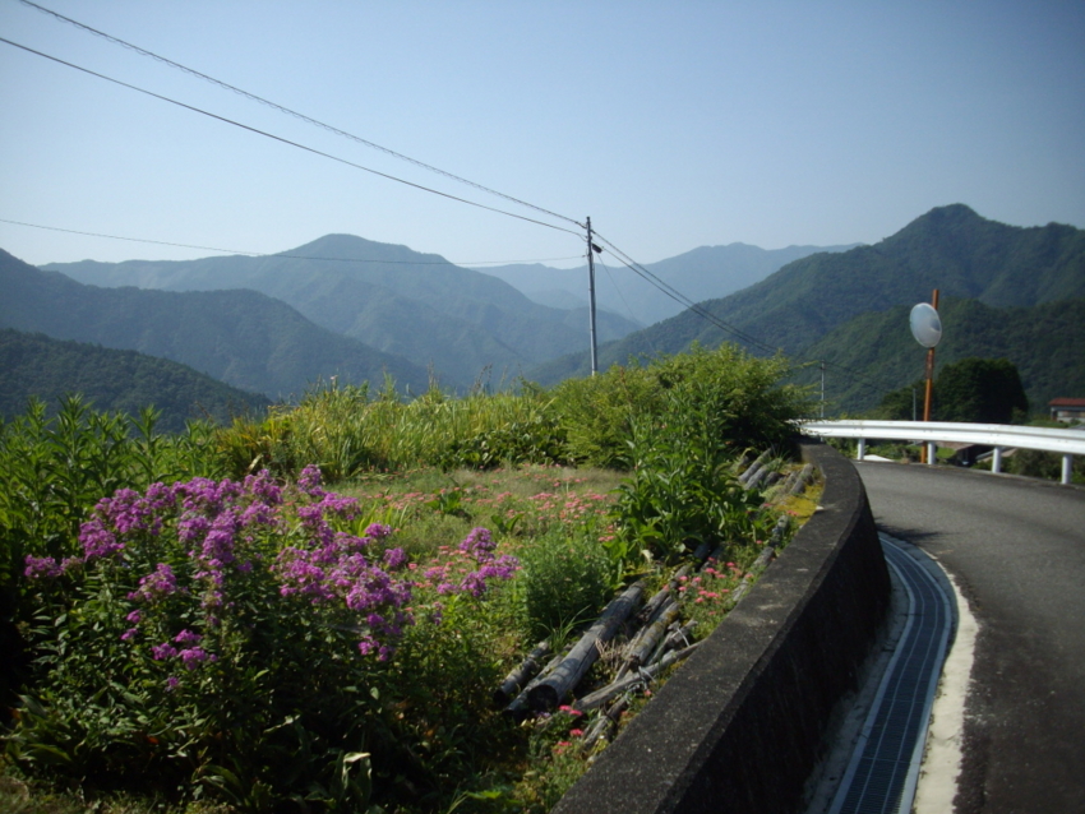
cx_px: 542
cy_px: 407
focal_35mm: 37
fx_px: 1160
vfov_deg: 38.7
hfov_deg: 50.1
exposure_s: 1/320
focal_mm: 6.2
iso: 80
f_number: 5.6
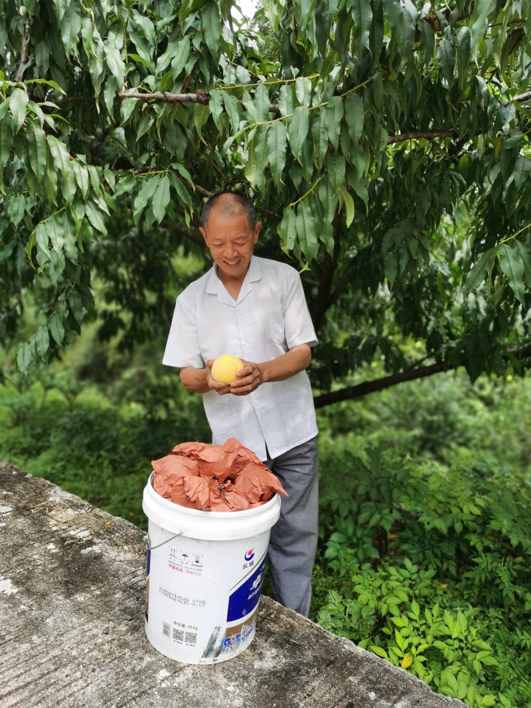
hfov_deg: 51.3
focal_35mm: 27
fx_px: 552
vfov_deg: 65.3
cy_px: 354
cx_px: 266
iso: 50
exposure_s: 1/962
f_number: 1.8
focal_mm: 5.58
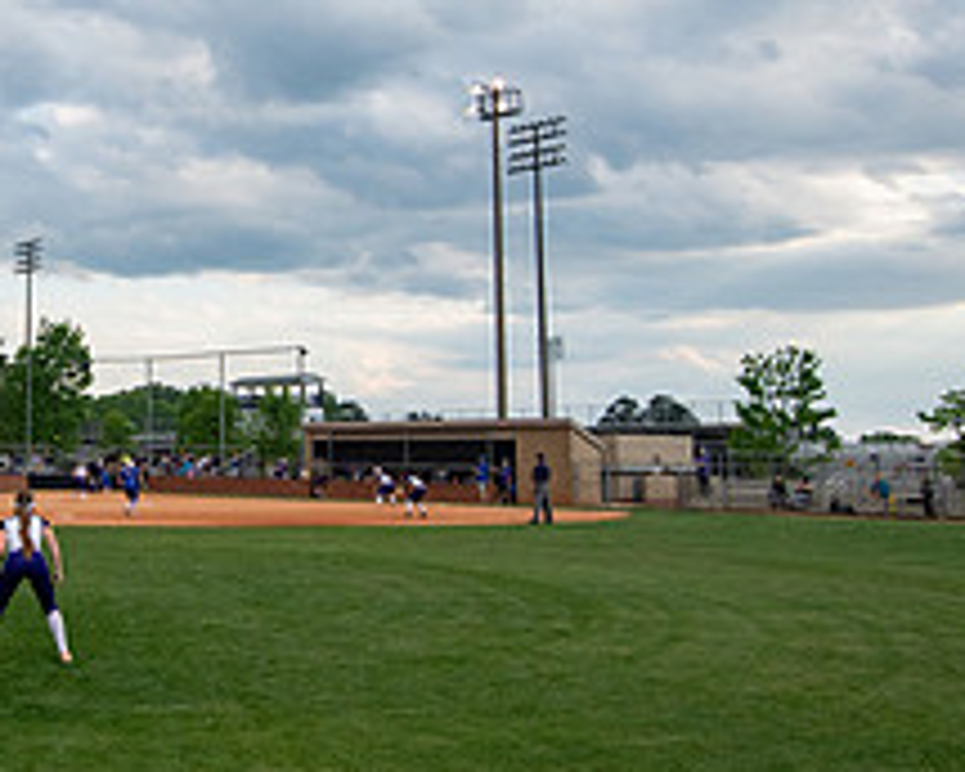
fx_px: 1285
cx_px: 84
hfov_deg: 38.2
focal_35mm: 45
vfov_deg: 33.4
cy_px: 328
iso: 640
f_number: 5.6
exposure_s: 1/500
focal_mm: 16
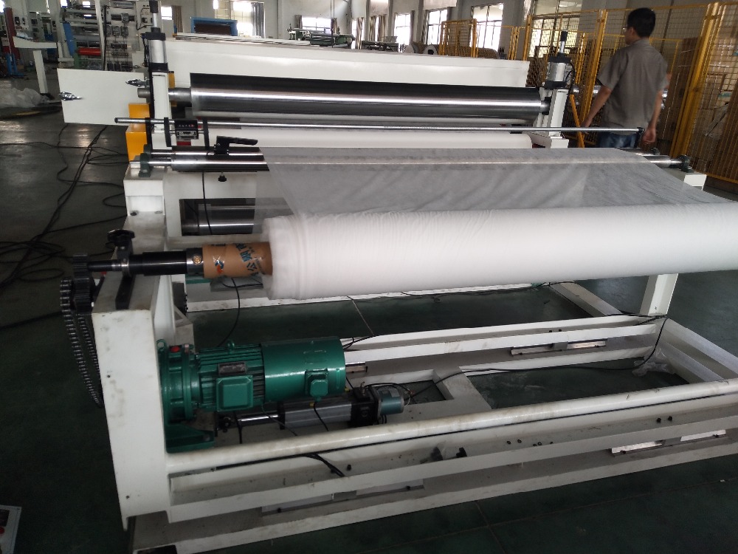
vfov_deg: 53.1
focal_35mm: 26
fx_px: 554
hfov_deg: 67.3
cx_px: 369
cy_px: 277
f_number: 2
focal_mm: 3.88
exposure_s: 1/50
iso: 50
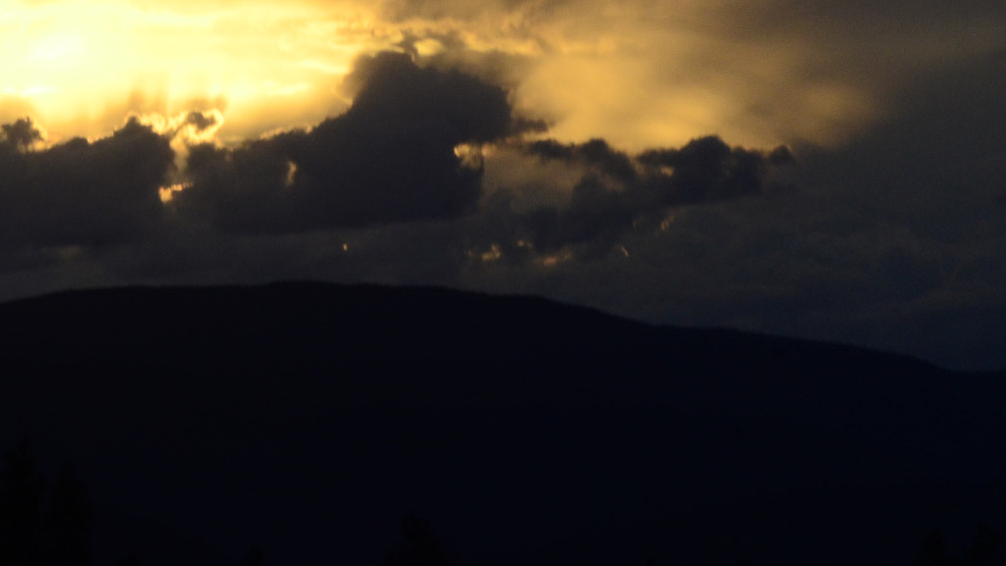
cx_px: 94
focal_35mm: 275
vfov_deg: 4.4
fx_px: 7336
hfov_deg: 7.8
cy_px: -43
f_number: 22
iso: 1000
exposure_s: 1/100
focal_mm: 86
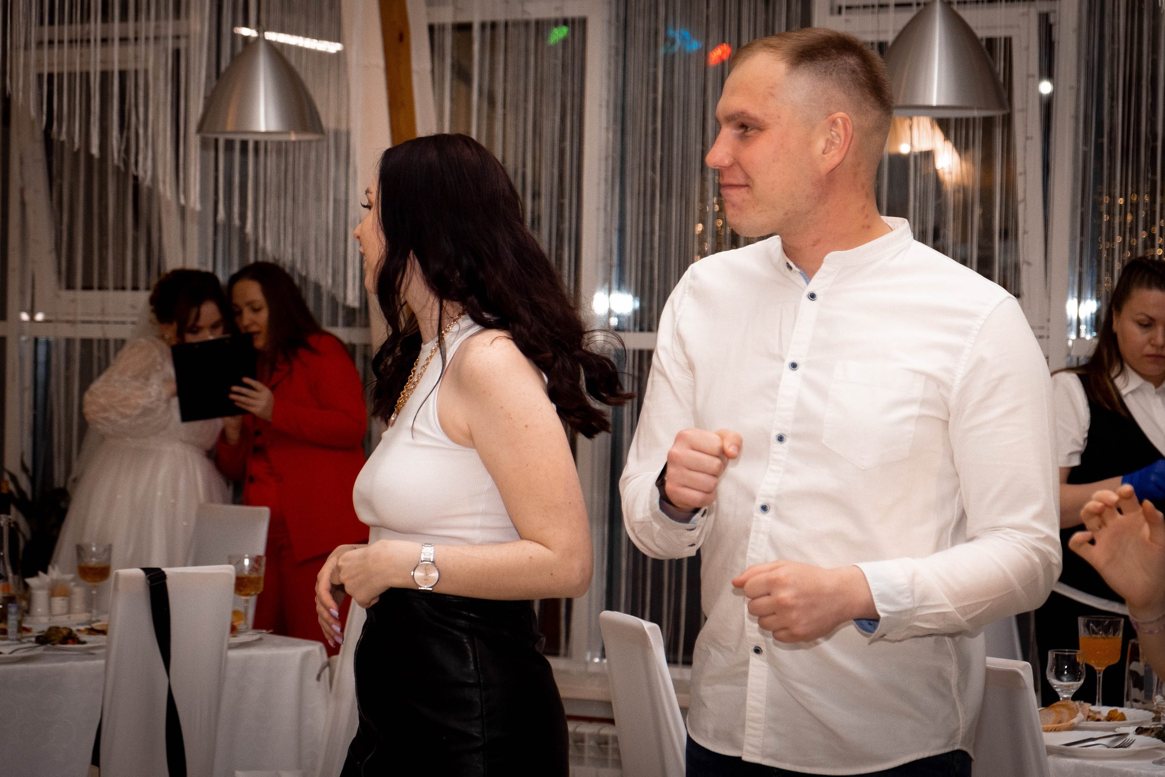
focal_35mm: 84
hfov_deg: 24.2
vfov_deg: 16.3
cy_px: 429
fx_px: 2719
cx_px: 582
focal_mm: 50.5
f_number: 4
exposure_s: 1/180
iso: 1000
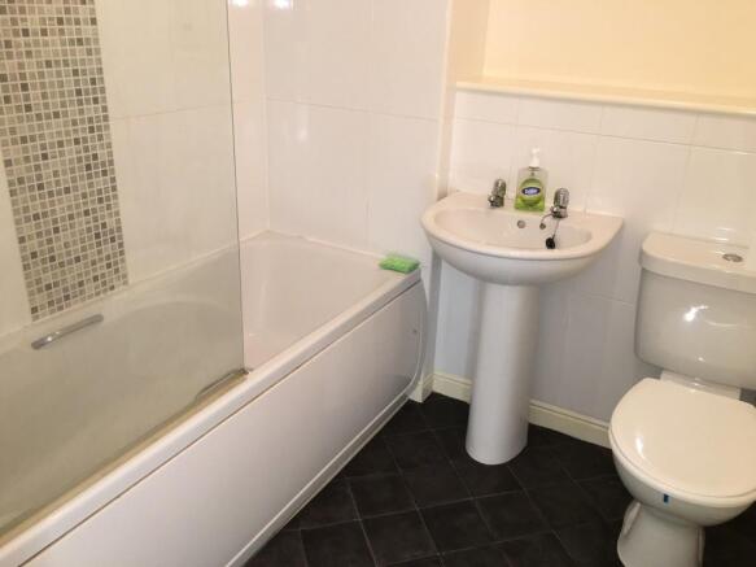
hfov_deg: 61.7
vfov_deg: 48.2
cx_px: 378
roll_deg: -3.1
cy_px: 284
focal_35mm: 29
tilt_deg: -21.5
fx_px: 633
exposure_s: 1/33
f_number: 2.2
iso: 80
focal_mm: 4.15
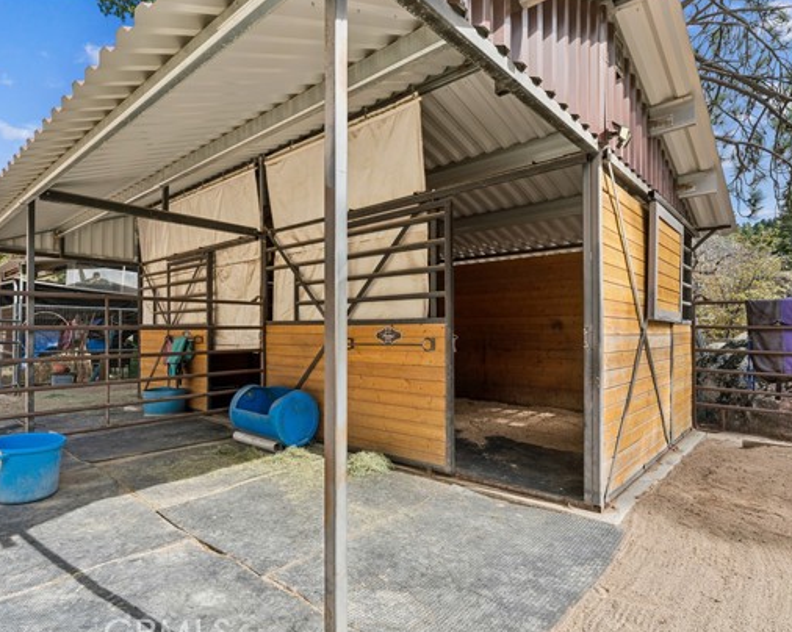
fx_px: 462
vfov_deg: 68.8
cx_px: 335
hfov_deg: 80.7
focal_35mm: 20
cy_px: 322
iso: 100
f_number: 13
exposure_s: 1/40
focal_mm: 16.6
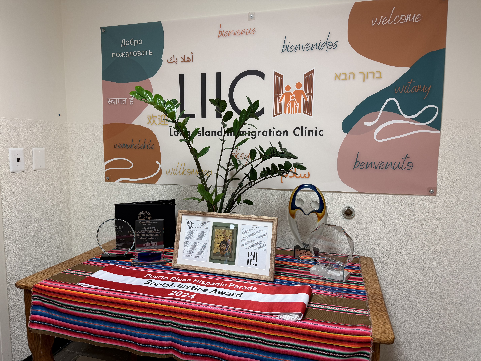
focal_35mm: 24
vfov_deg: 56.8
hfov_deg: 71.6
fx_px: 333
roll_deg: -0.2
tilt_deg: -5.5
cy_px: 180
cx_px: 240
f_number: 1.78
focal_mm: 6.76
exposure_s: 1/63
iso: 125
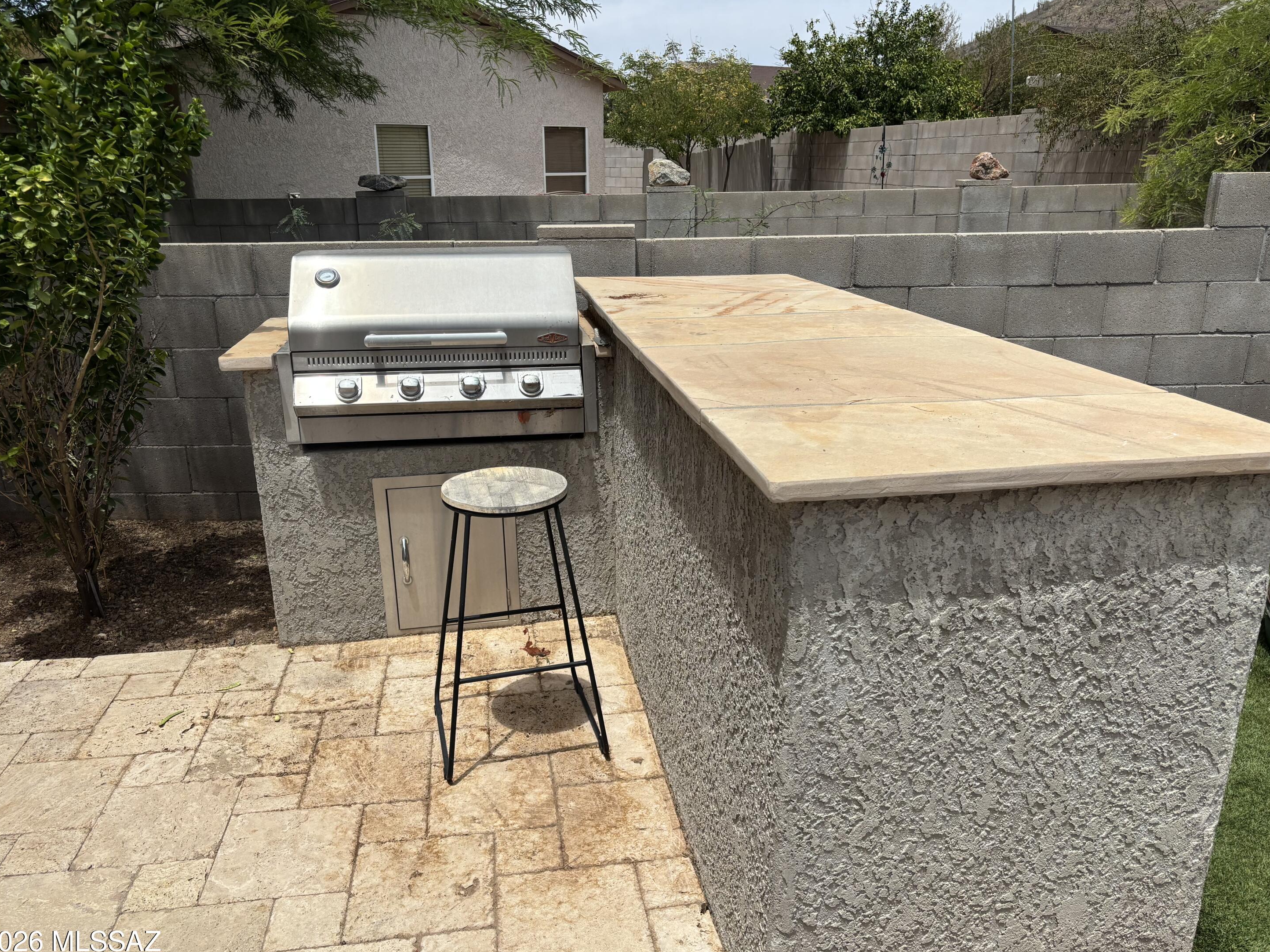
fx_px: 991
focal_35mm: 27
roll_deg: +0.6
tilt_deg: -19.5
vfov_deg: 51.3
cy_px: 492
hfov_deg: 65.3
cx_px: 619
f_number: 1.6
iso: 50
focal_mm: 5.96
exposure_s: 1/6329
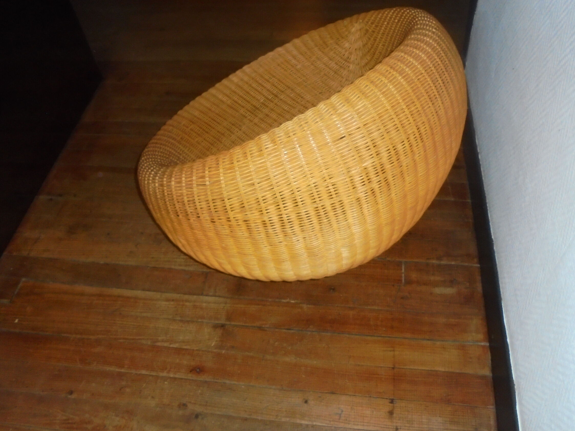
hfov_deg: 59.9
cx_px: 303
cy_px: 189
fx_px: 498
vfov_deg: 46.7
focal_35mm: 30
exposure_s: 1/30
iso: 400
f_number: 3.5
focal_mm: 4.6
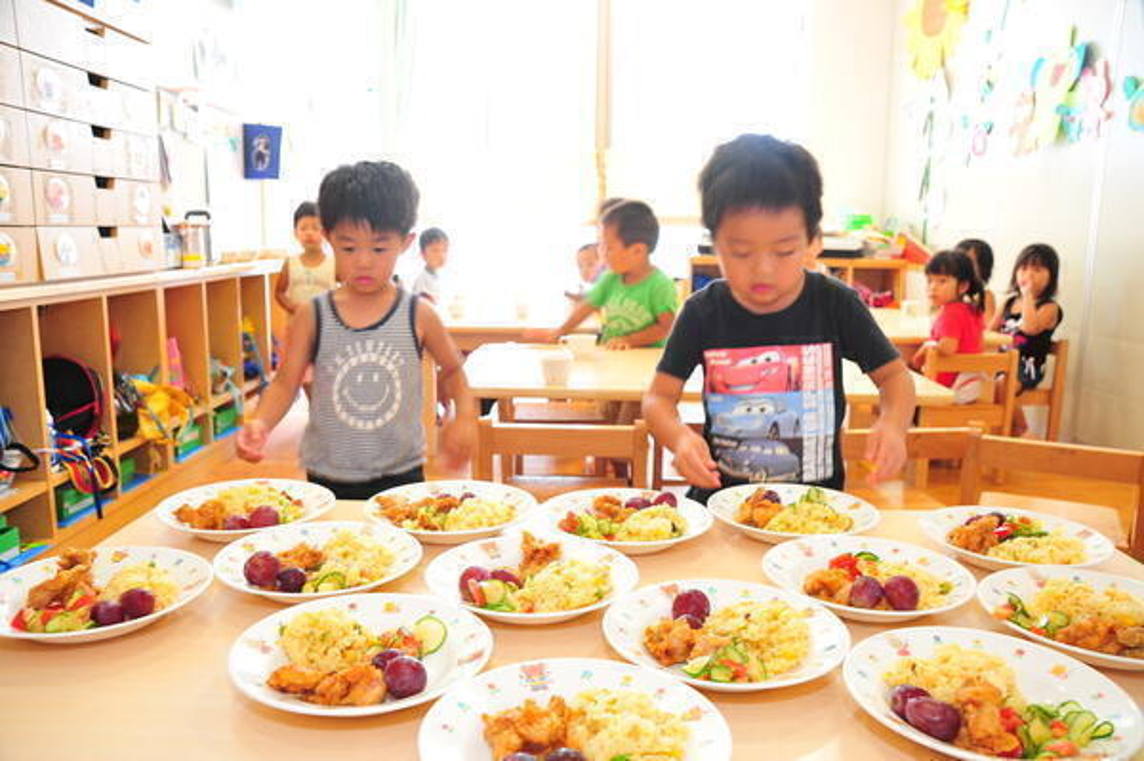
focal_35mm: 31
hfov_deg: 60.3
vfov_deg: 42.3
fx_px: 984
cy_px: 380
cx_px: 572
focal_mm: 31
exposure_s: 1/20
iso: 800
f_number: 7.1
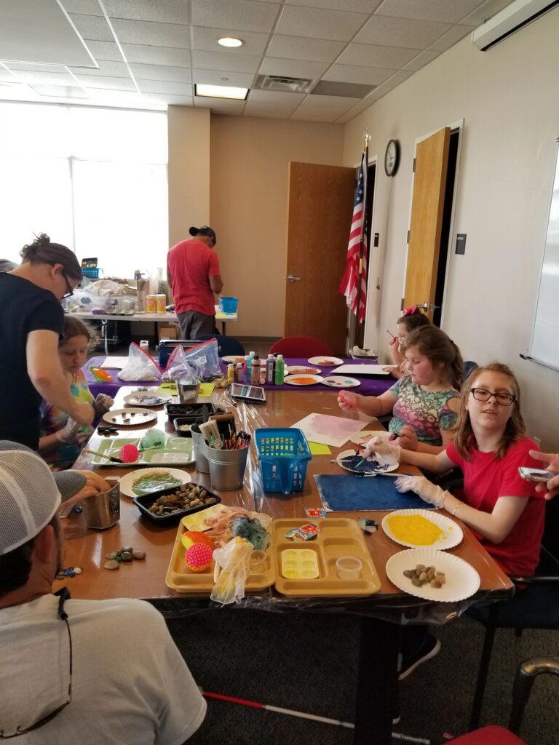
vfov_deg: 67.3
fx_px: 560
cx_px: 280
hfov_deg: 53.1
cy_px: 372
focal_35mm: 26
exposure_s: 1/120
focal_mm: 4.25
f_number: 1.7
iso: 125
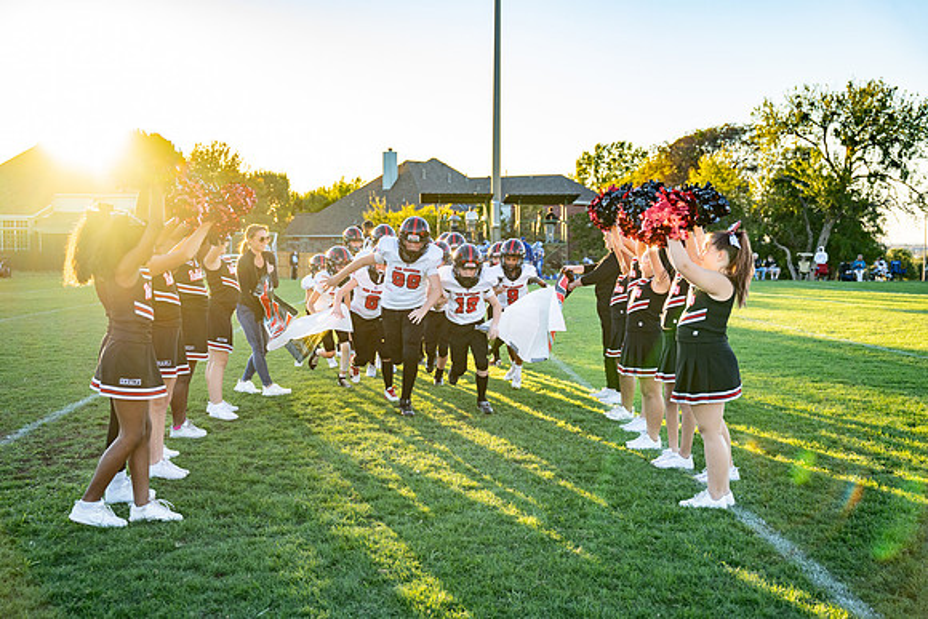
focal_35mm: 44
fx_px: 1141
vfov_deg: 30.4
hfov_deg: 44.2
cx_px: 443
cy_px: 299
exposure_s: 1/1000
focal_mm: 42
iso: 320
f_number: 2.8
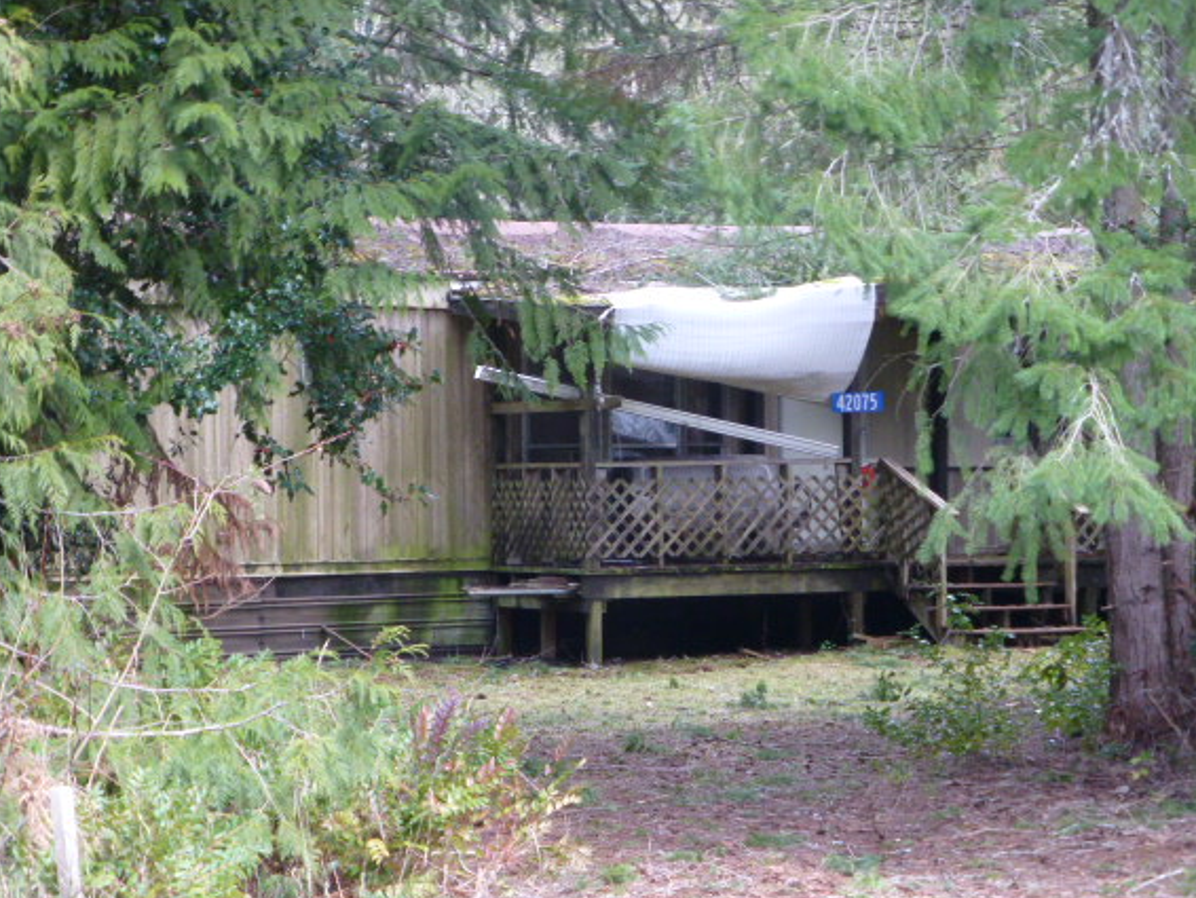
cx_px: 642
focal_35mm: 130
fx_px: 4493
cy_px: 435
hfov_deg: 15.2
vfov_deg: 11.4
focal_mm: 20.6
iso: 400
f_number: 5.3
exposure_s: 1/30
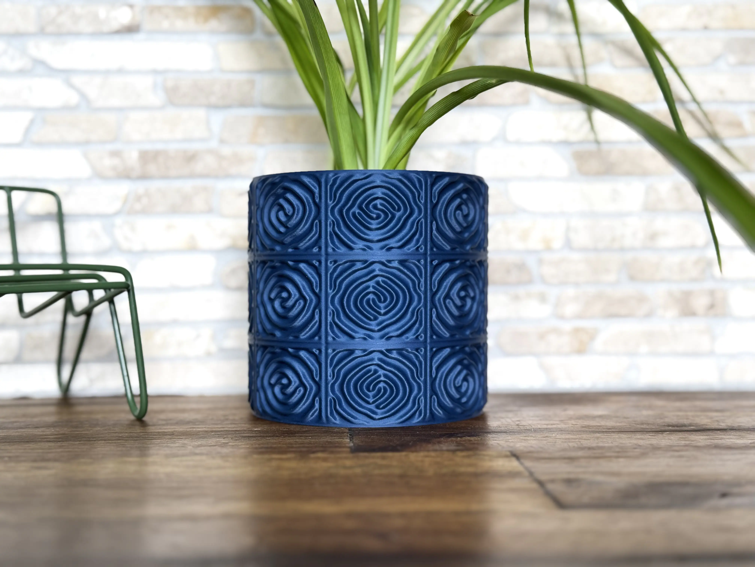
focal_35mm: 48
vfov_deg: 30.3
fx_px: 1047
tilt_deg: -2.4
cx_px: 378
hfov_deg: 39.7
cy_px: 284
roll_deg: +0.4
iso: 100
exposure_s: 1/66
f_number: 1.78
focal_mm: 6.76
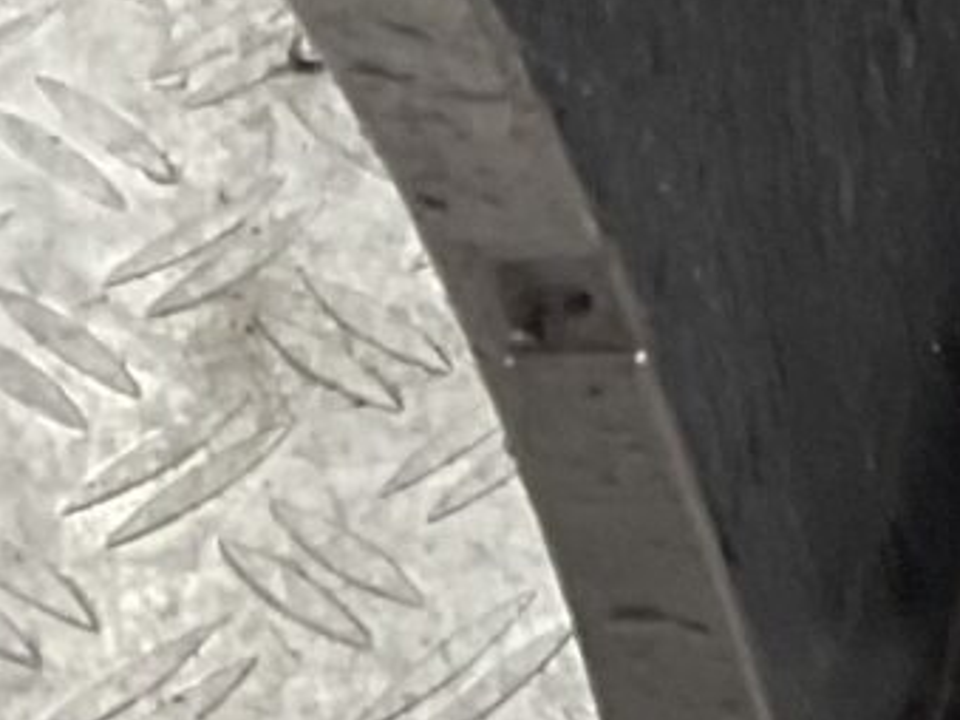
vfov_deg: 6.4
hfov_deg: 7.5
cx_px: 3237
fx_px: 6071
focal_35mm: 219
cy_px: -1111
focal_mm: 3
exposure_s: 1/100
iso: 32
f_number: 1.8
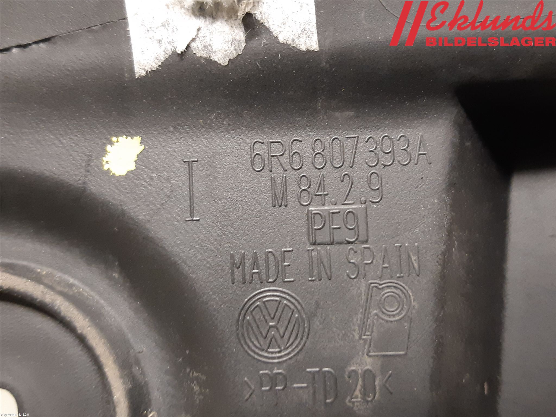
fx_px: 418
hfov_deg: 67.3
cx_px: 278
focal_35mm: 26
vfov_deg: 53.1
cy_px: 208
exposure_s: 1/25
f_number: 1.7
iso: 200
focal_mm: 3.93
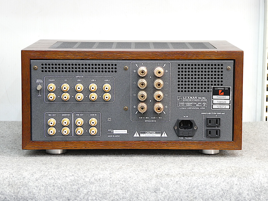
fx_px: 821
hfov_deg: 18.5
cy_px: 100
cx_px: 134
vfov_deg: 14.0
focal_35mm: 106
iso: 200
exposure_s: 1/8
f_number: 5.1
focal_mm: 19
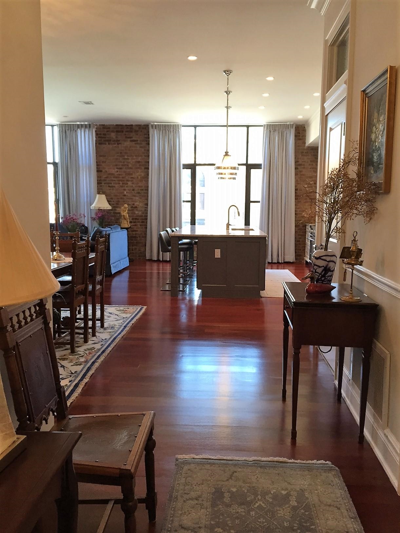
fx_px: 447
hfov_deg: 48.2
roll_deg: -0.5
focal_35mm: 29
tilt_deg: -7.0
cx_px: 200
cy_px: 266
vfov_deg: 61.7
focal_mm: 4.15
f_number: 2.2
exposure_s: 1/30
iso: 40
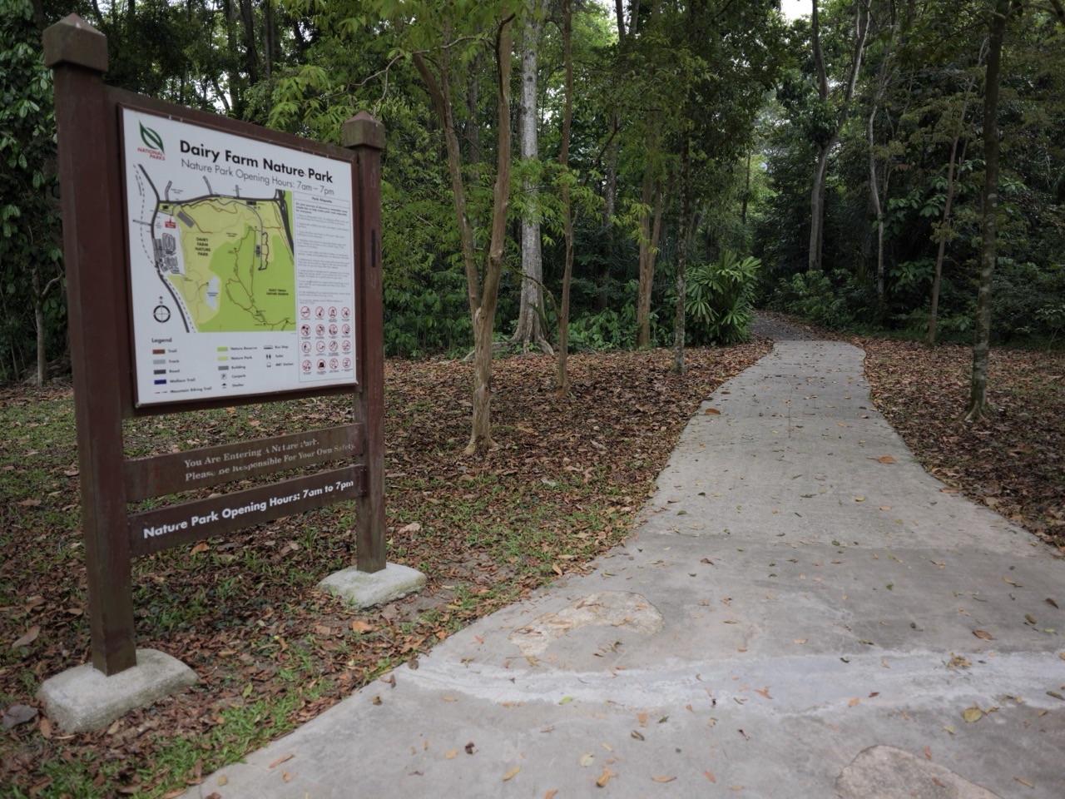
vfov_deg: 61.1
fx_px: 677
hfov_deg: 76.4
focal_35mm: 22
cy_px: 400
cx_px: 532
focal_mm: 28
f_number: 4
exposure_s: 1/50
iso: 200
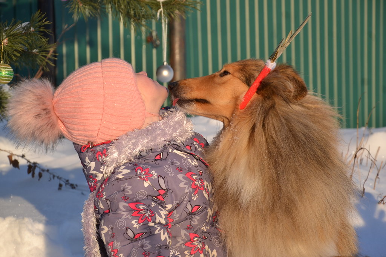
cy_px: 128
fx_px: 1367
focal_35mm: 128
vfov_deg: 10.8
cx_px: 193
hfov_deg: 16.1
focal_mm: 85
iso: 200
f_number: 5.6
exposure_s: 1/500
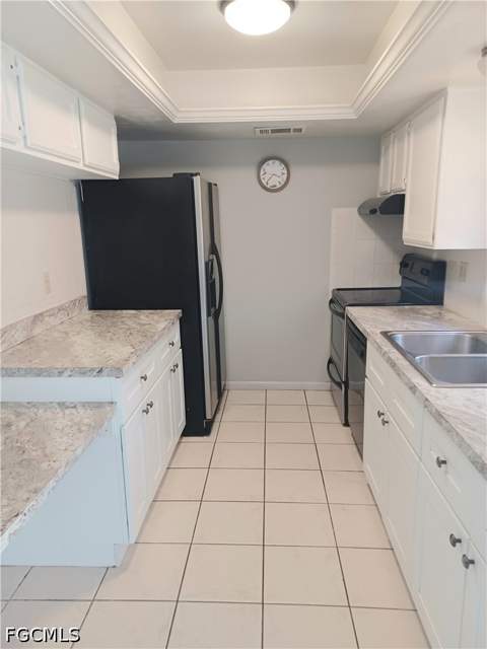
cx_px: 244
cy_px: 324
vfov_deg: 69.4
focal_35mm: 25
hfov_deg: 54.9
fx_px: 469
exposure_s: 1/40
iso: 320
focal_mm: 4.6
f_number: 1.8
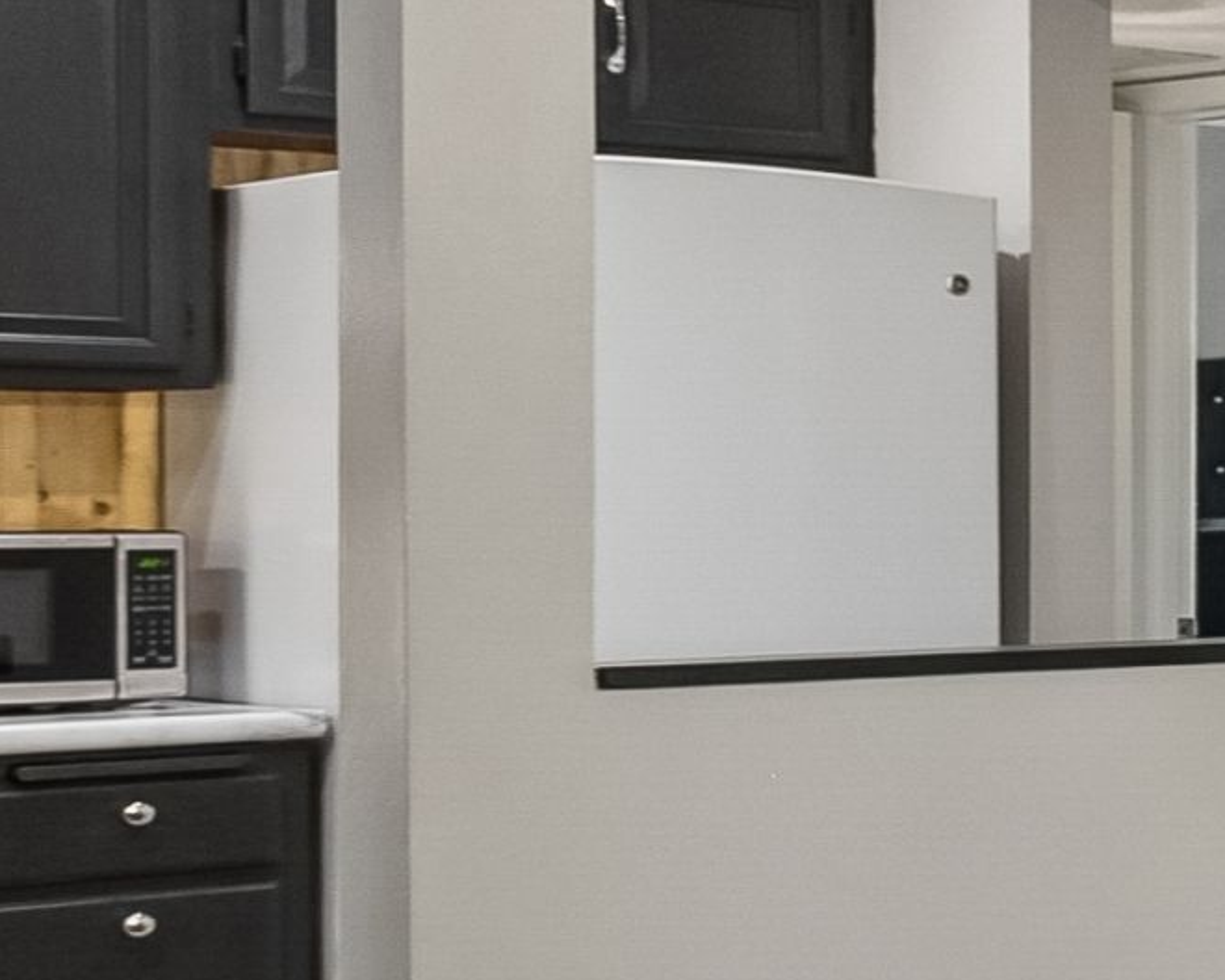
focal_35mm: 87
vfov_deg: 17.6
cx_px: 3308
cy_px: 577
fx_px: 3154
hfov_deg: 12.9
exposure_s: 1/25
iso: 400
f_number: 7.1
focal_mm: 17
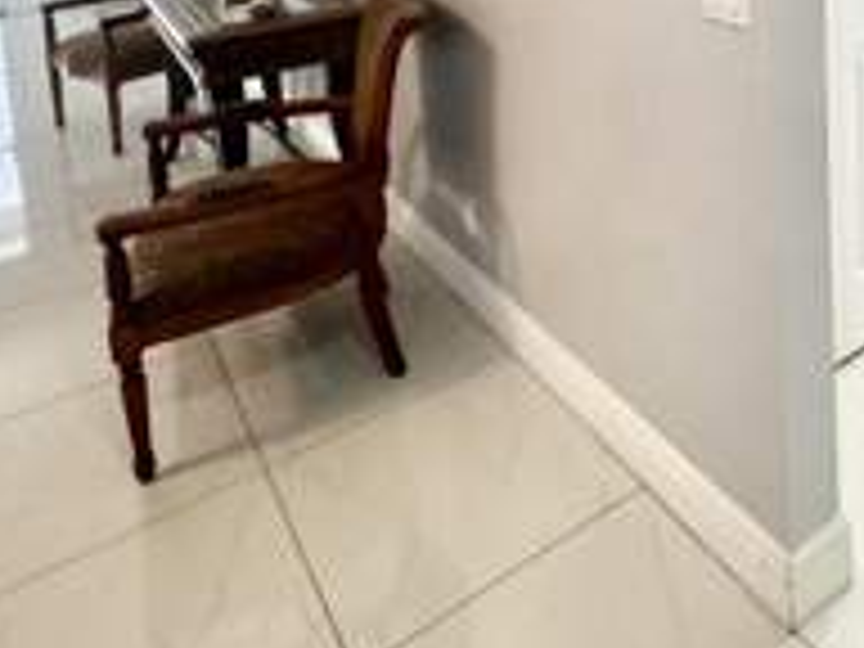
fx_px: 874
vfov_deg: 33.8
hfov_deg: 49.3
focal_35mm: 35
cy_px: -110
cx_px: 702
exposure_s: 1/60
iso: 200
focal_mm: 2.22
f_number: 2.2
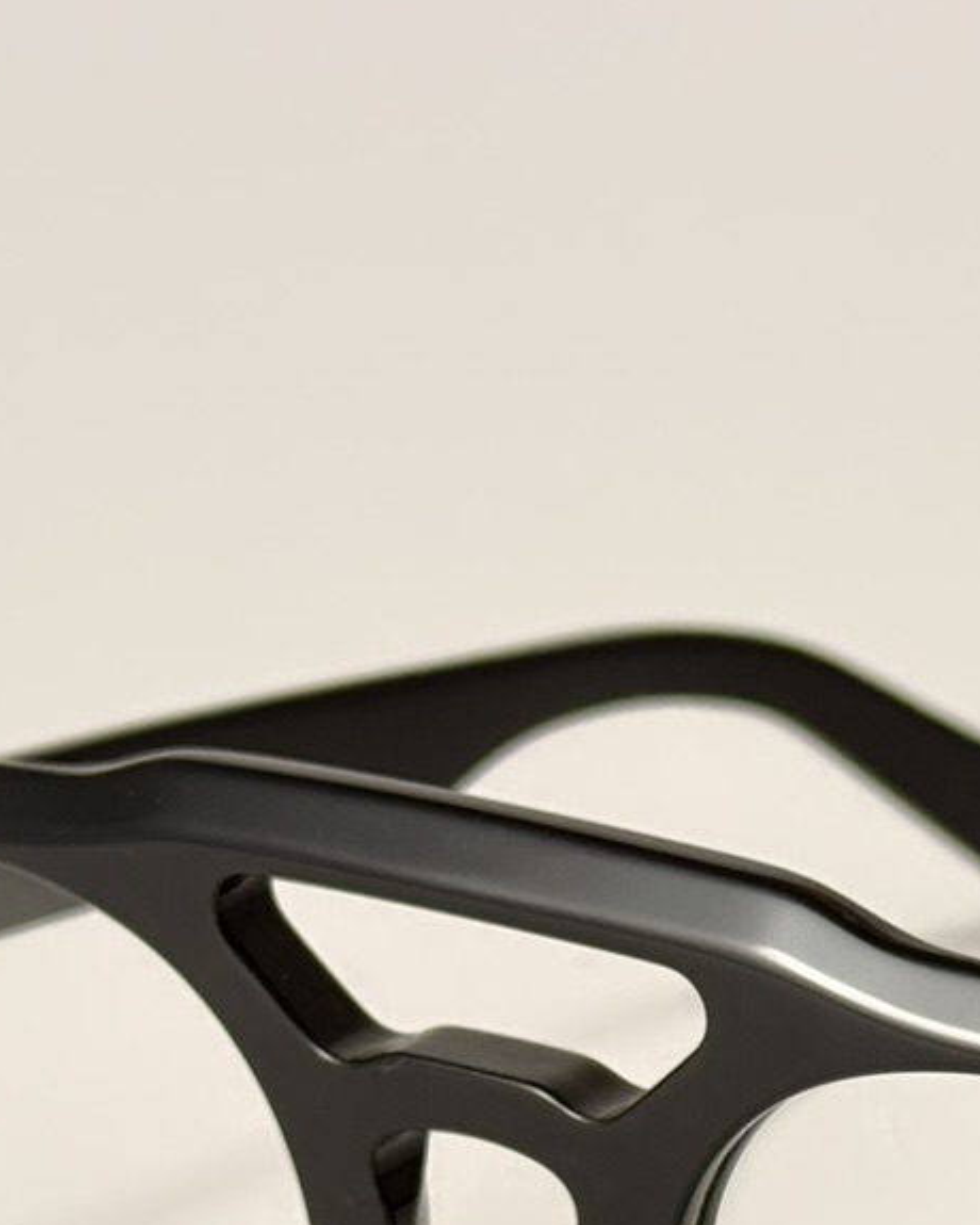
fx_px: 6055
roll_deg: -0.5
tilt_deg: -20.1
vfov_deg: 11.4
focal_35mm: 167
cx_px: 1029
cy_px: 1357
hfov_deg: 9.2
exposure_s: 1/100
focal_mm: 6.76
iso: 50
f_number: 1.78
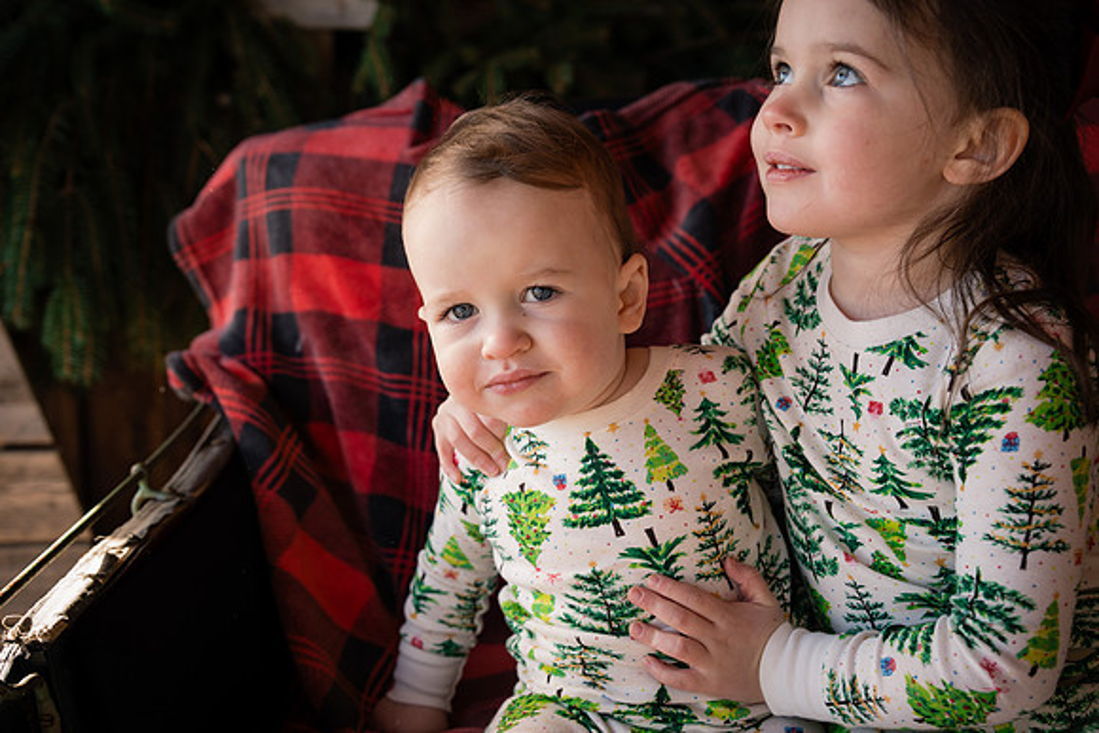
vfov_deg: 28.1
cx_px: 550
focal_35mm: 48
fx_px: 1466
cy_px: 366
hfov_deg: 41.1
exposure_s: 1/250
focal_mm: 48
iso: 400
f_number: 4
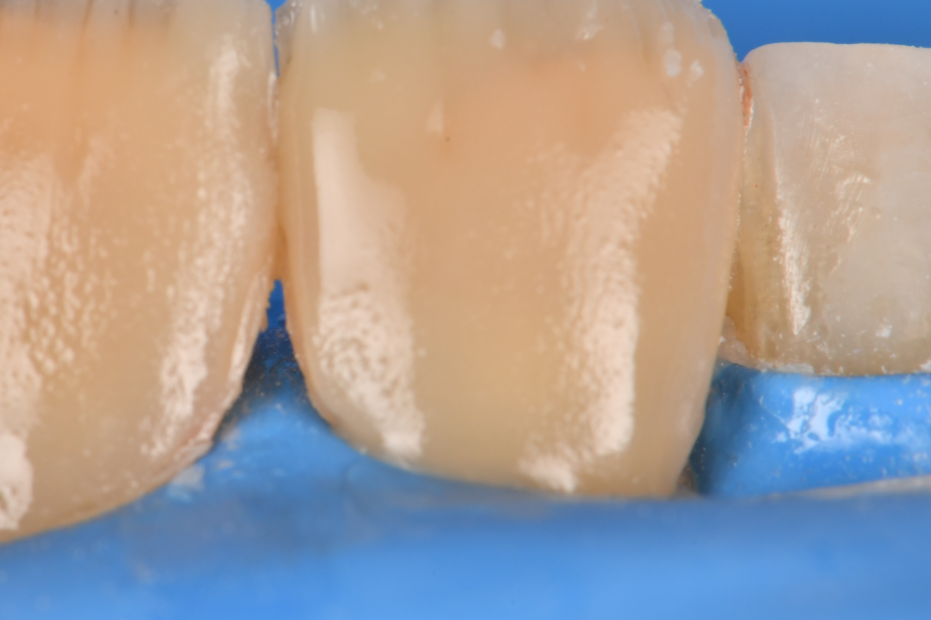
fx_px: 5534
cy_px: 202
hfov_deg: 9.6
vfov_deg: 6.4
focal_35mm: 214
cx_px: 307
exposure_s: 1/160
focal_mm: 105
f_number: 32
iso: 200
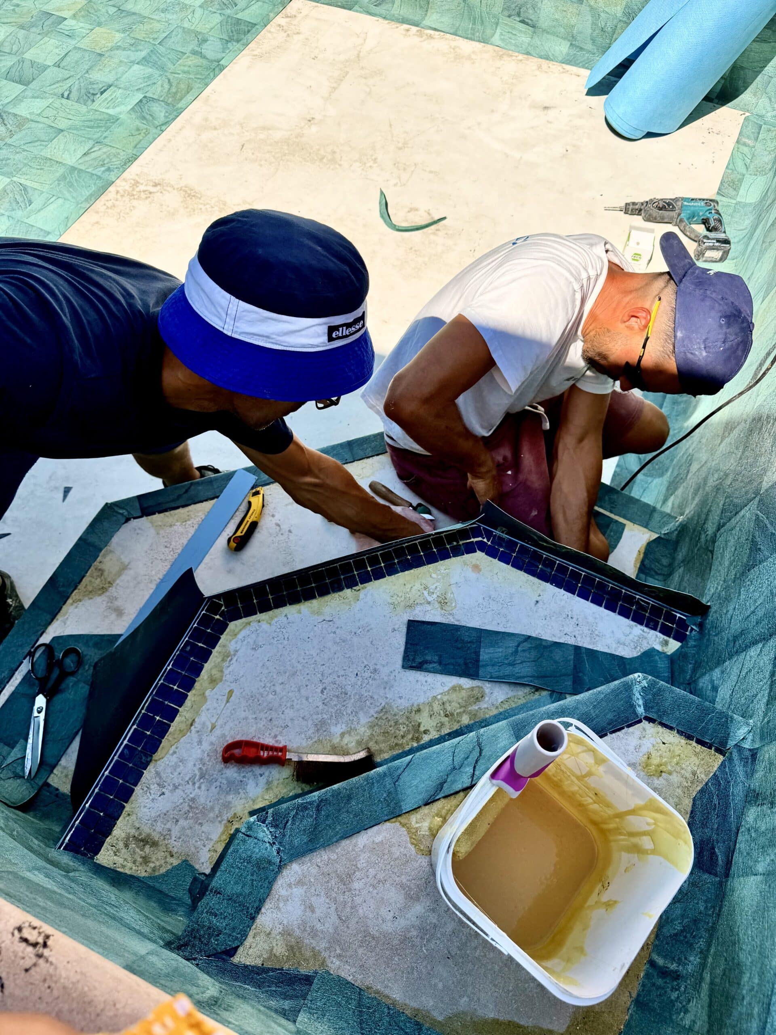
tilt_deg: -62.9
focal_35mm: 24
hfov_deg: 56.8
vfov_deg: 71.6
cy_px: 518
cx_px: 388
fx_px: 717
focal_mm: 6.76
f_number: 1.78
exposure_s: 1/5319
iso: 80
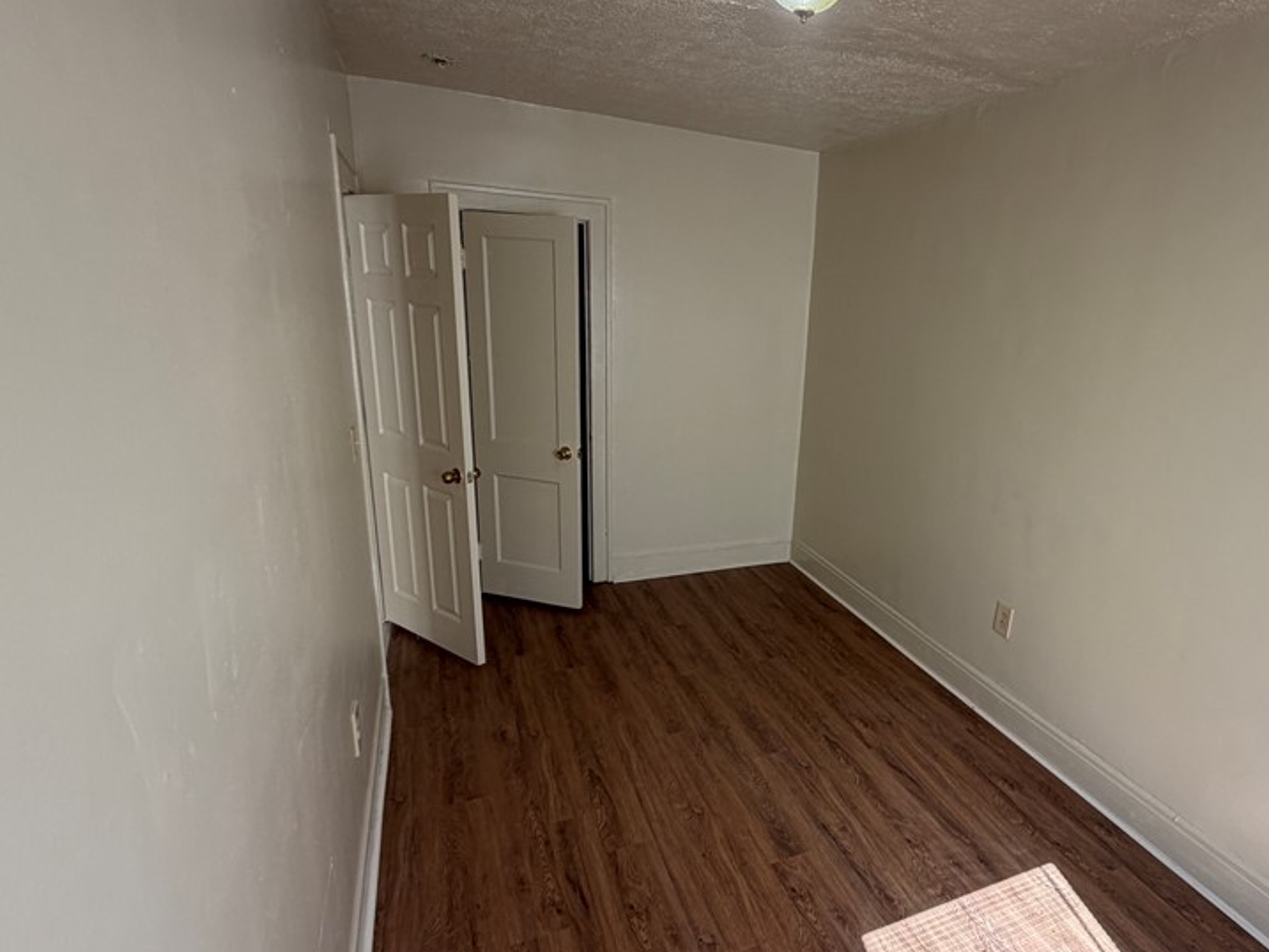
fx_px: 733
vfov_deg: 66.0
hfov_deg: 79.7
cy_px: 495
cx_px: 819
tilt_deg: -15.4
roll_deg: -4.1
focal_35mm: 20
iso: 125
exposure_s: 1/121
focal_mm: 2.22
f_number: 2.2
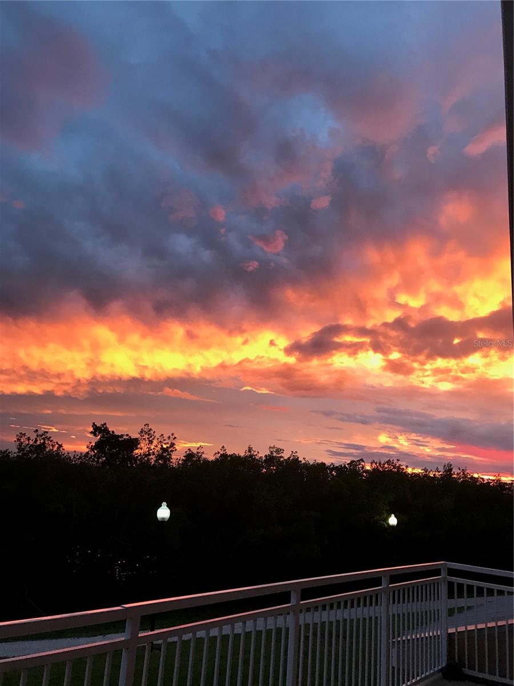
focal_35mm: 28
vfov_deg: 63.4
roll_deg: -4.4
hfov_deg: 49.7
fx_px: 554
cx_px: 257
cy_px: 343
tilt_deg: +17.6
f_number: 1.8
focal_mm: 3.99
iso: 32
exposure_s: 1/30
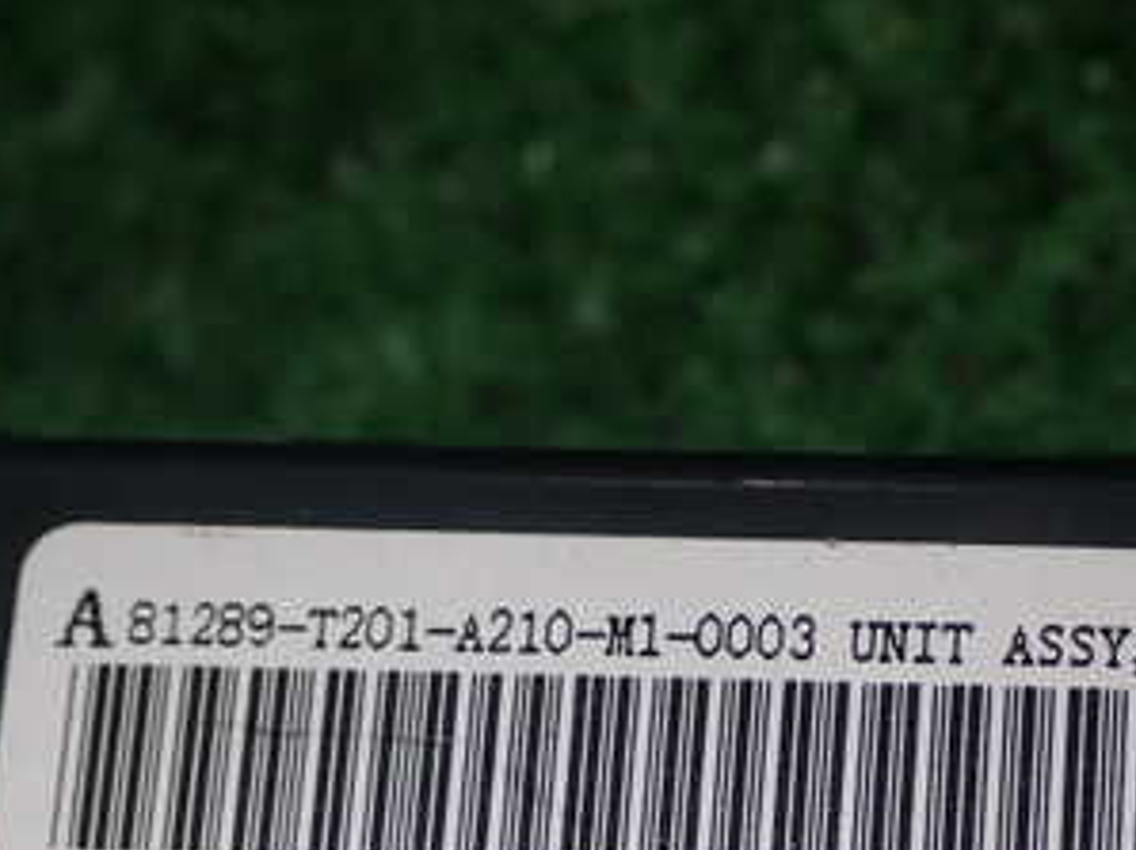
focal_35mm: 135
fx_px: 4427
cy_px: 694
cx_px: 545
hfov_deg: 14.6
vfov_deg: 10.9
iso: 200
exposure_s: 1/60
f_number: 11
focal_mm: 11.88
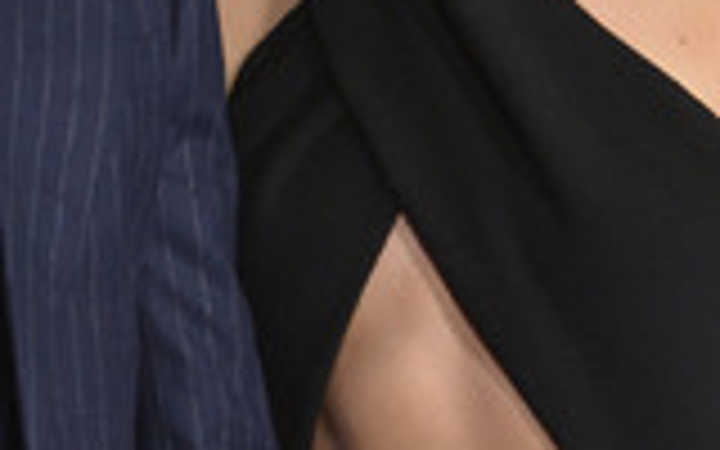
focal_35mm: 358
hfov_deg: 5.9
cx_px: 148
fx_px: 7025
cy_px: -144
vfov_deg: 3.7
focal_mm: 125
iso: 2000
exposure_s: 1/320
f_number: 4.5
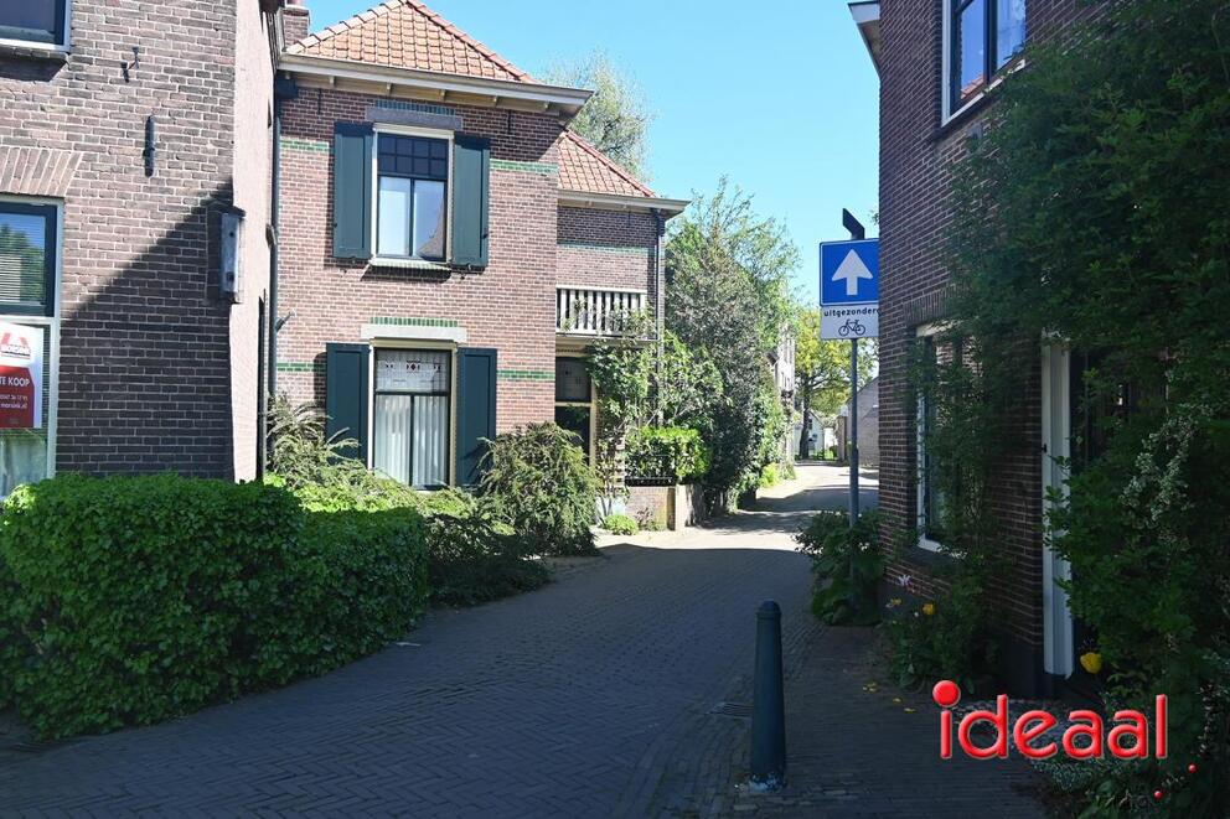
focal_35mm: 27
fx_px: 922
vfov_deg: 47.9
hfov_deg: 67.4
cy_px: 410
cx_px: 615
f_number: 5.6
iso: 180
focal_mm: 18
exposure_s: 1/250
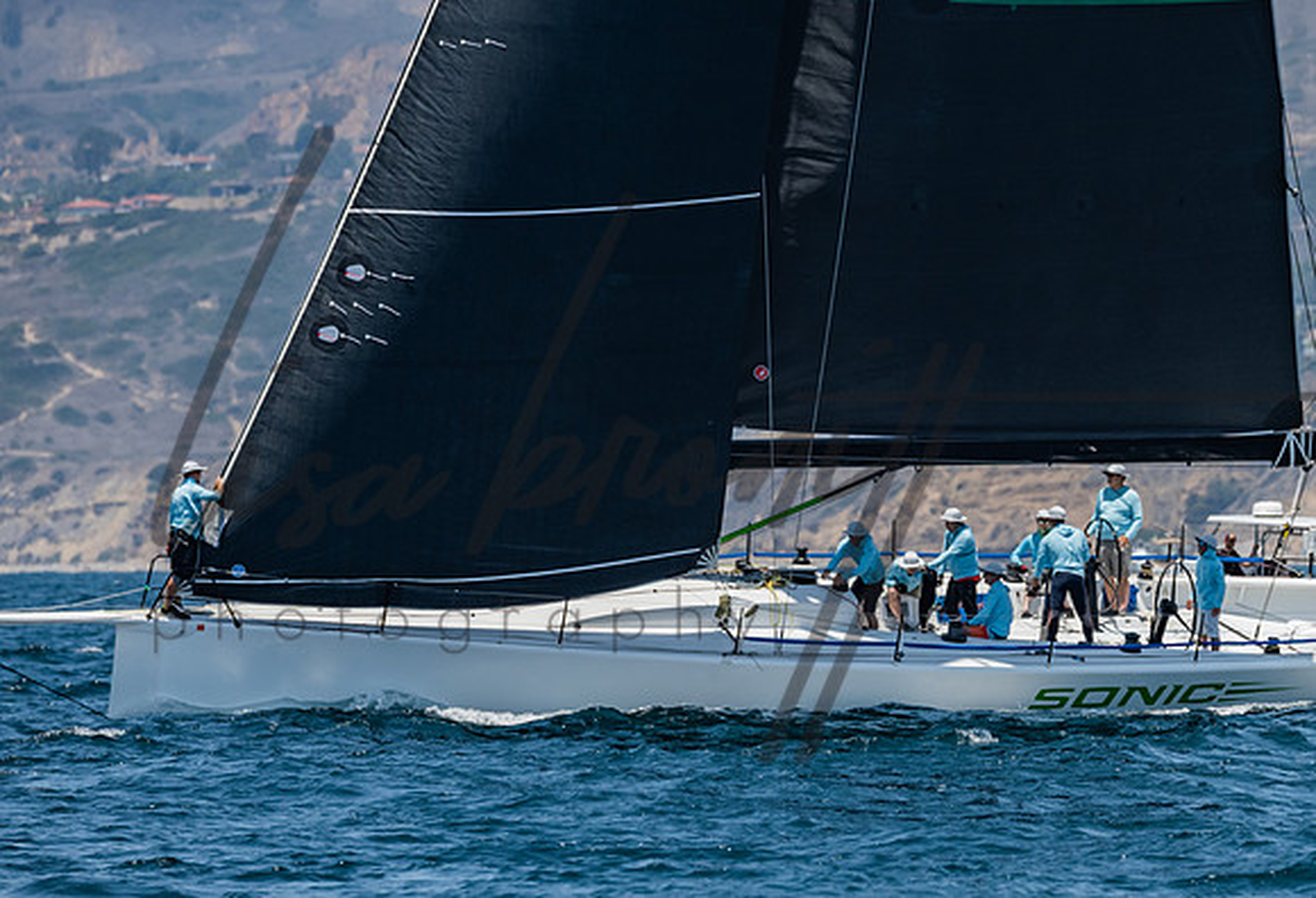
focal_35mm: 508
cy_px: 464
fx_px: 18717
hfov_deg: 4.0
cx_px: 947
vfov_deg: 2.7
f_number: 5.6
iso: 320
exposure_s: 1/1600
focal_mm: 300
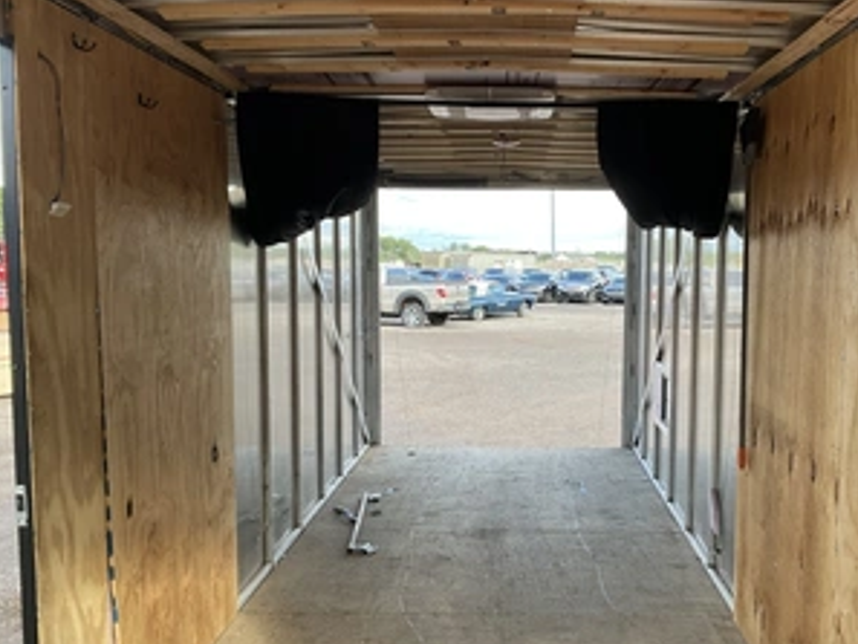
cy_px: 355
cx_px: 511
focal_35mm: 39
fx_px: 967
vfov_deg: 36.8
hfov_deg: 47.6
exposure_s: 1/122
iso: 25
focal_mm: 3
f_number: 1.8
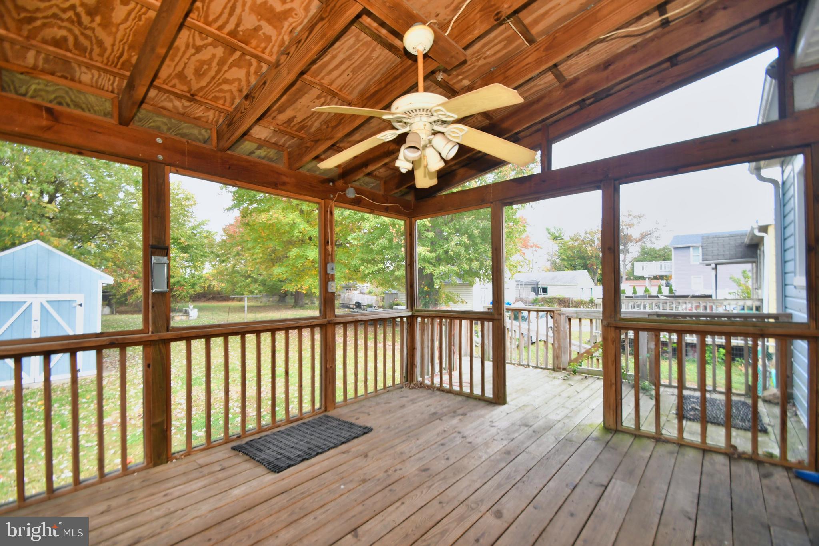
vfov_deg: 77.3
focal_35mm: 15
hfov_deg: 100.4
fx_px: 341
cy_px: 273
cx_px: 410
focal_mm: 10
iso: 400
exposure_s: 1/160
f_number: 5
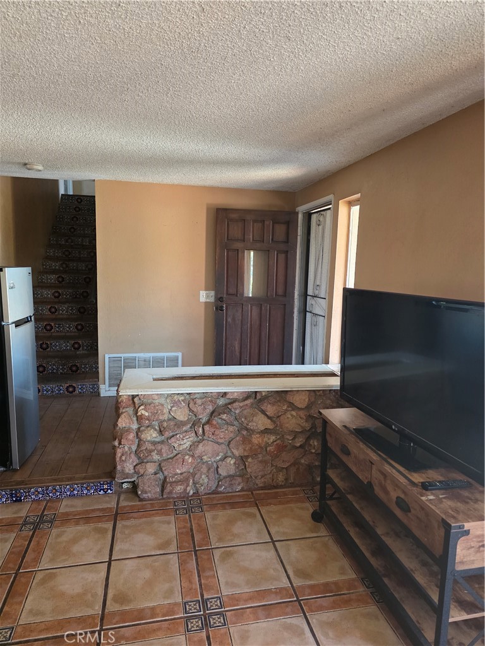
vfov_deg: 73.9
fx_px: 430
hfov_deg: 58.9
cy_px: 323
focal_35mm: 23
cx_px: 242
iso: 800
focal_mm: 6.3
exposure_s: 1/120
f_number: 1.7
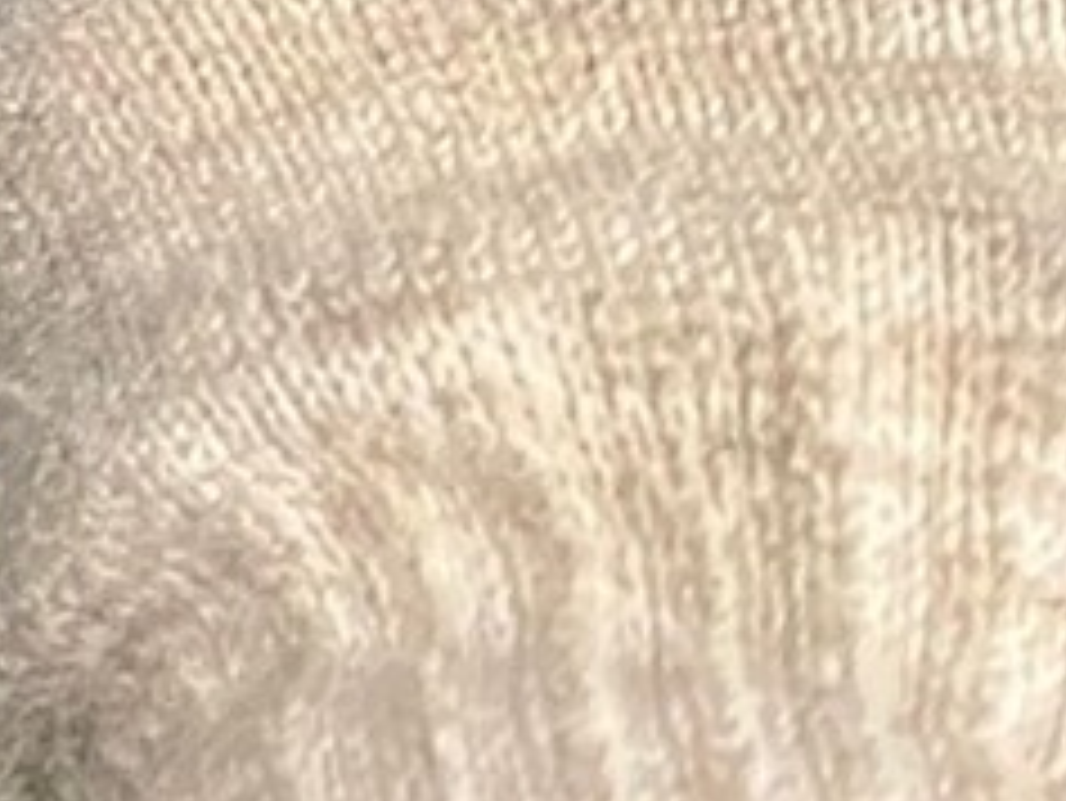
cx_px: -2145
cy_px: -1332
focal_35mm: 158
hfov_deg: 9.6
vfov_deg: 8.4
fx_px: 4868
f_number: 1.8
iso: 500
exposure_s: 1/44
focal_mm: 4.25
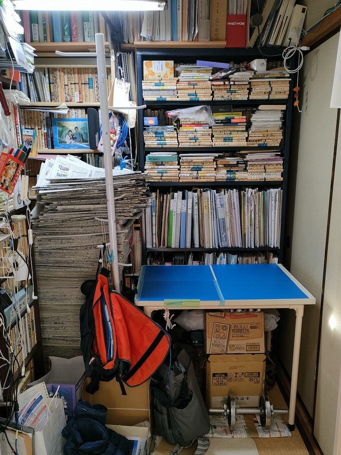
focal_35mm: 35
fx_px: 460
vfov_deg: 52.5
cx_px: 177
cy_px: 260
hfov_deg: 40.7
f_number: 1.7
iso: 644
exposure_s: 1/50
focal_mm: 4.73
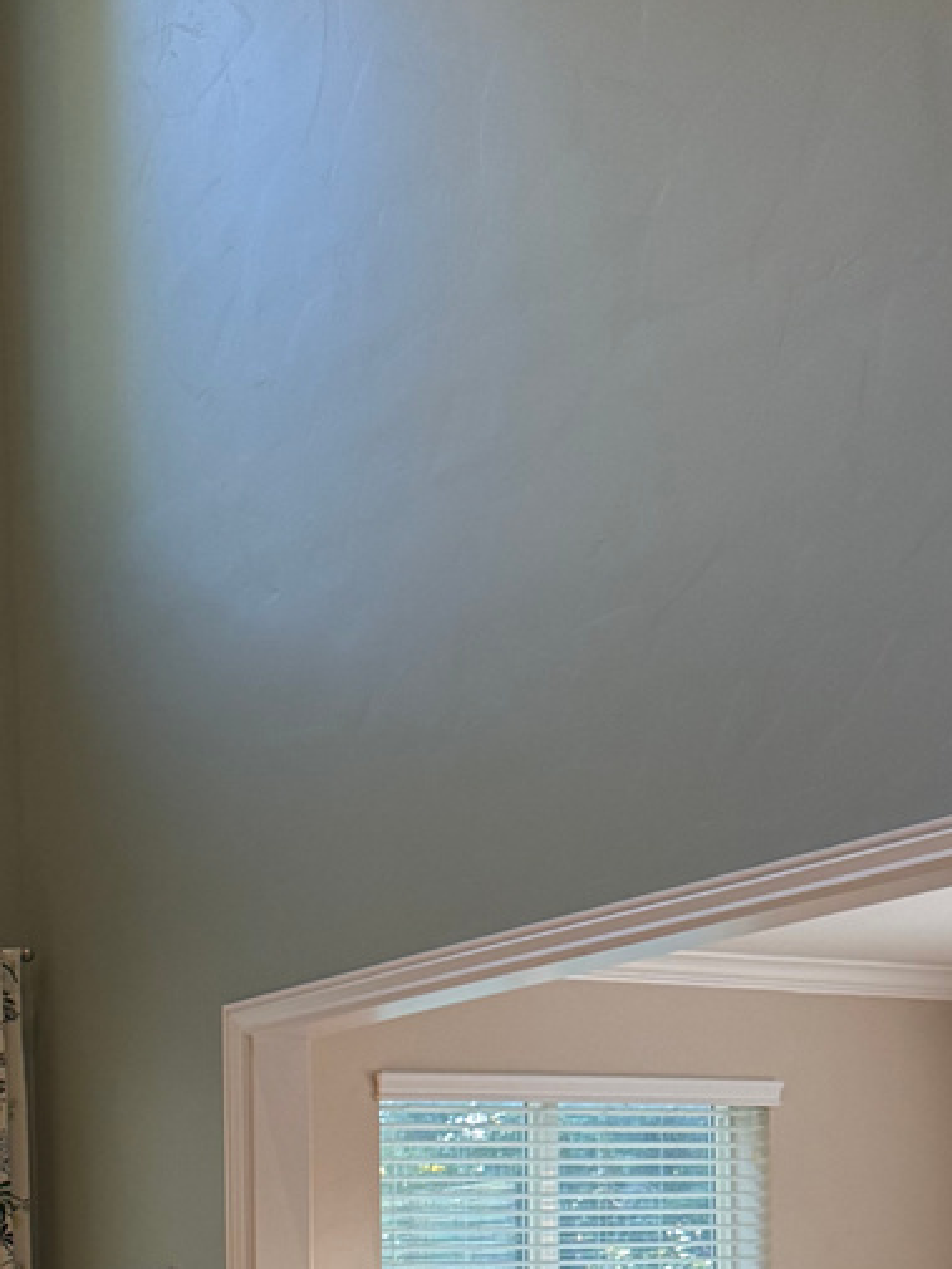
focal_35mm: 73
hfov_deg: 18.4
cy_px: 1734
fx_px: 2676
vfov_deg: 23.1
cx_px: -382
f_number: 1.78
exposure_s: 1/120
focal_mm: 6.76
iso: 250
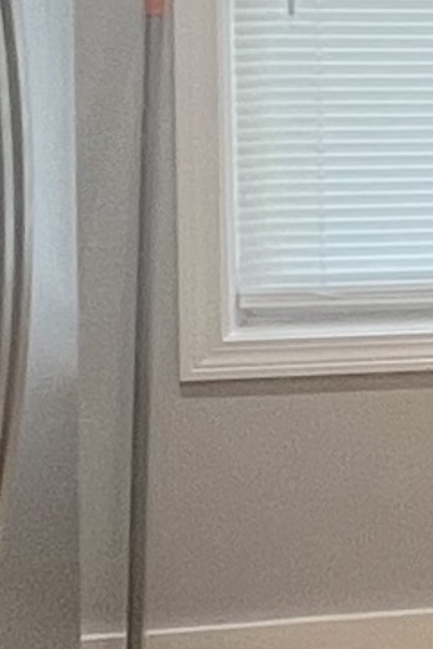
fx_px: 2073
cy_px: 54
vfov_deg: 17.5
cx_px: 1340
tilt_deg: -3.4
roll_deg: -0.6
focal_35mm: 115
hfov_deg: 9.2
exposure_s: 1/120
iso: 200
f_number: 1.8
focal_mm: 1.57
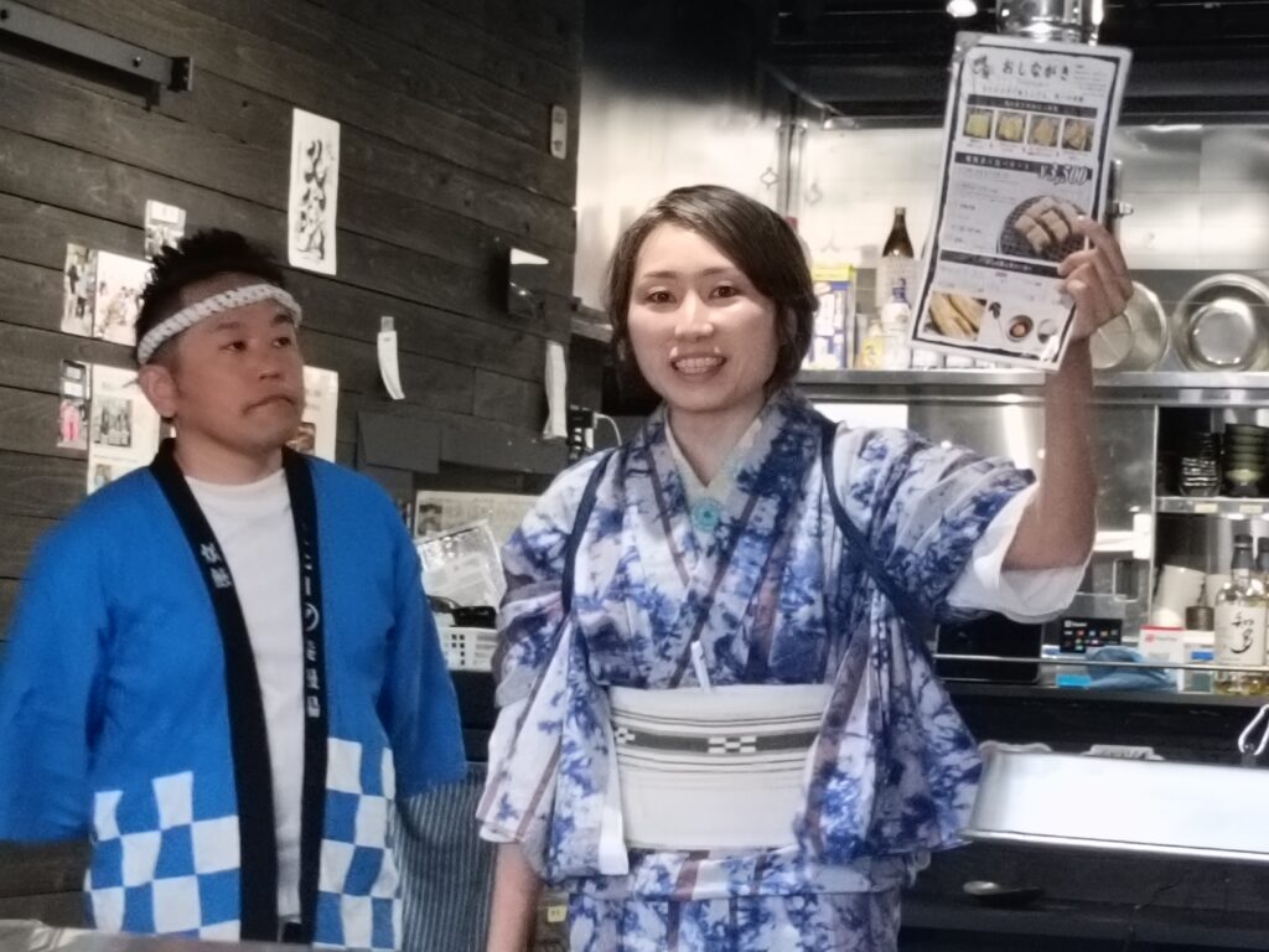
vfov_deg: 14.4
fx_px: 3776
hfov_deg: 19.1
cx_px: 634
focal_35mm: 103
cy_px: 476
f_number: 1.7
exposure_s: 1/60
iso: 1000
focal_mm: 4.7
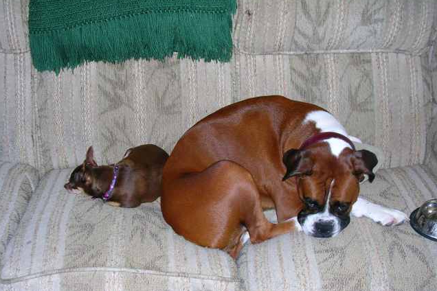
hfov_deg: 43.6
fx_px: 546
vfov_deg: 29.9
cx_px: 218
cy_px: 157
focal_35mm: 45
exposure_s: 1/60.1
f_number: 3
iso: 79
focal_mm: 6.6
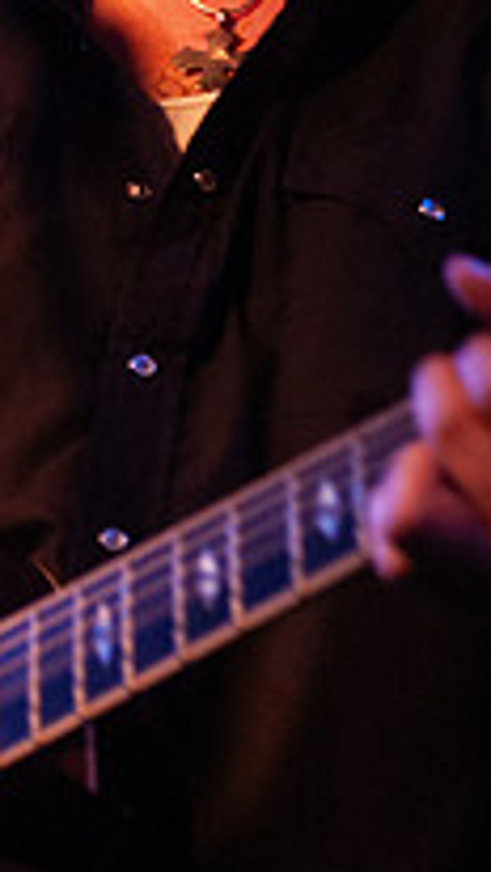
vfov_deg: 10.8
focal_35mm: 199
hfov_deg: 6.1
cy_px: 55
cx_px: 315
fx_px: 4602
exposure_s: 1/50
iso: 800
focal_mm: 58
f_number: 2.8
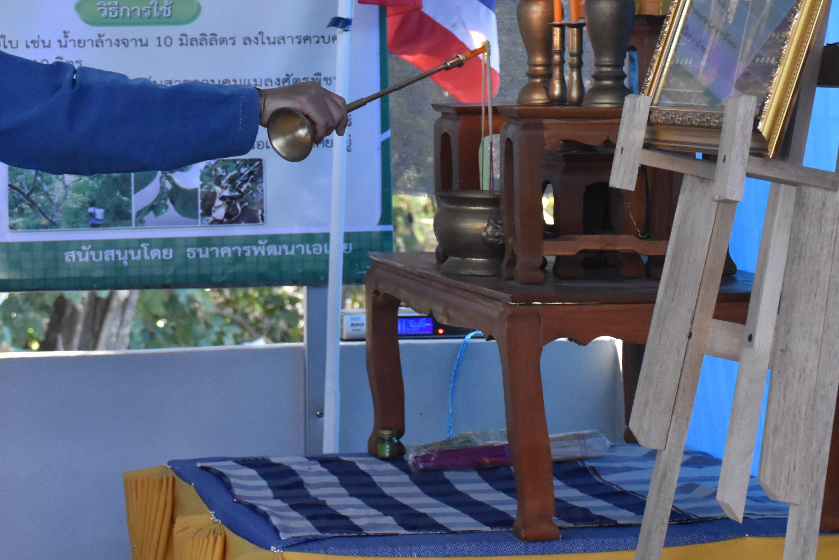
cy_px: 36
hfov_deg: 16.0
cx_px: 327
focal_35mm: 128
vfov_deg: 10.6
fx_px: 2983
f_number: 5.6
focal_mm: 42
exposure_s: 1/160
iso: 2500
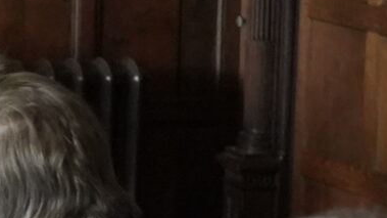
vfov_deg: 4.2
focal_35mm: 290
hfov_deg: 7.0
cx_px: -566
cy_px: 277
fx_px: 2975
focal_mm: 41
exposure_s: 1/160
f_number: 4
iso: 6400
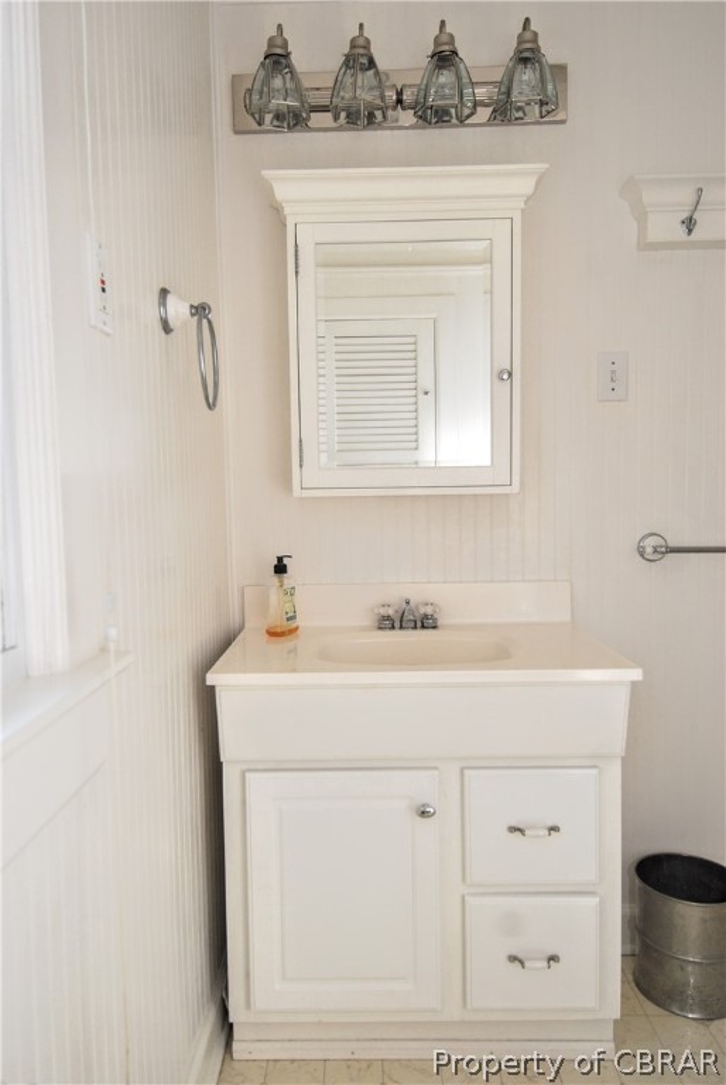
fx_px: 1086
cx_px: 363
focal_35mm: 36
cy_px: 542
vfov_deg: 53.1
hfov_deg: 37.0
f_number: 5
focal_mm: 24
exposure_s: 1/60
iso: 200
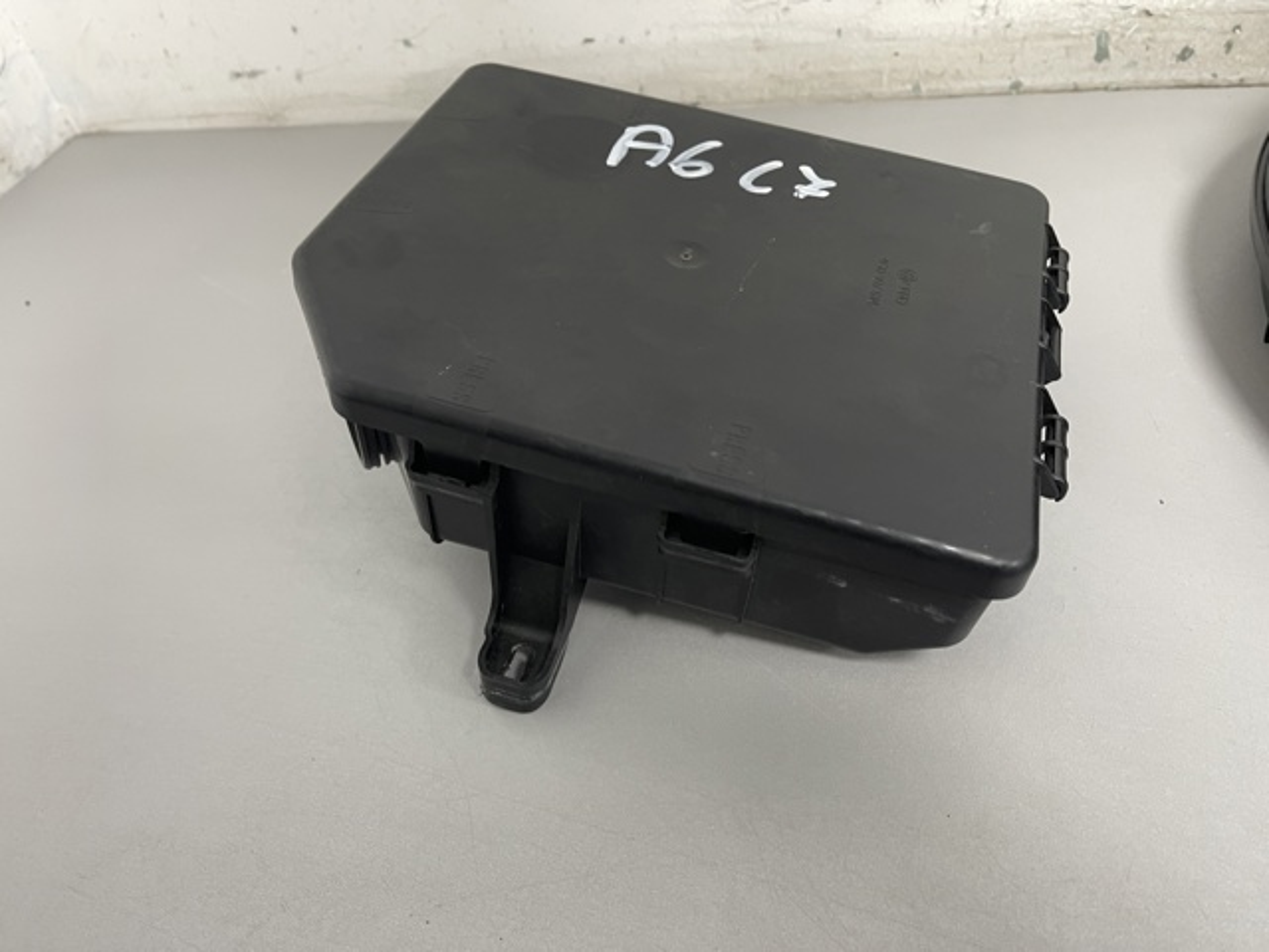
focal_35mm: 25
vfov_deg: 54.9
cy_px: 476
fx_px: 916
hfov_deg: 69.4
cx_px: 634
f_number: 1.6
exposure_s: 1/50
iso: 160
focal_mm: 5.1
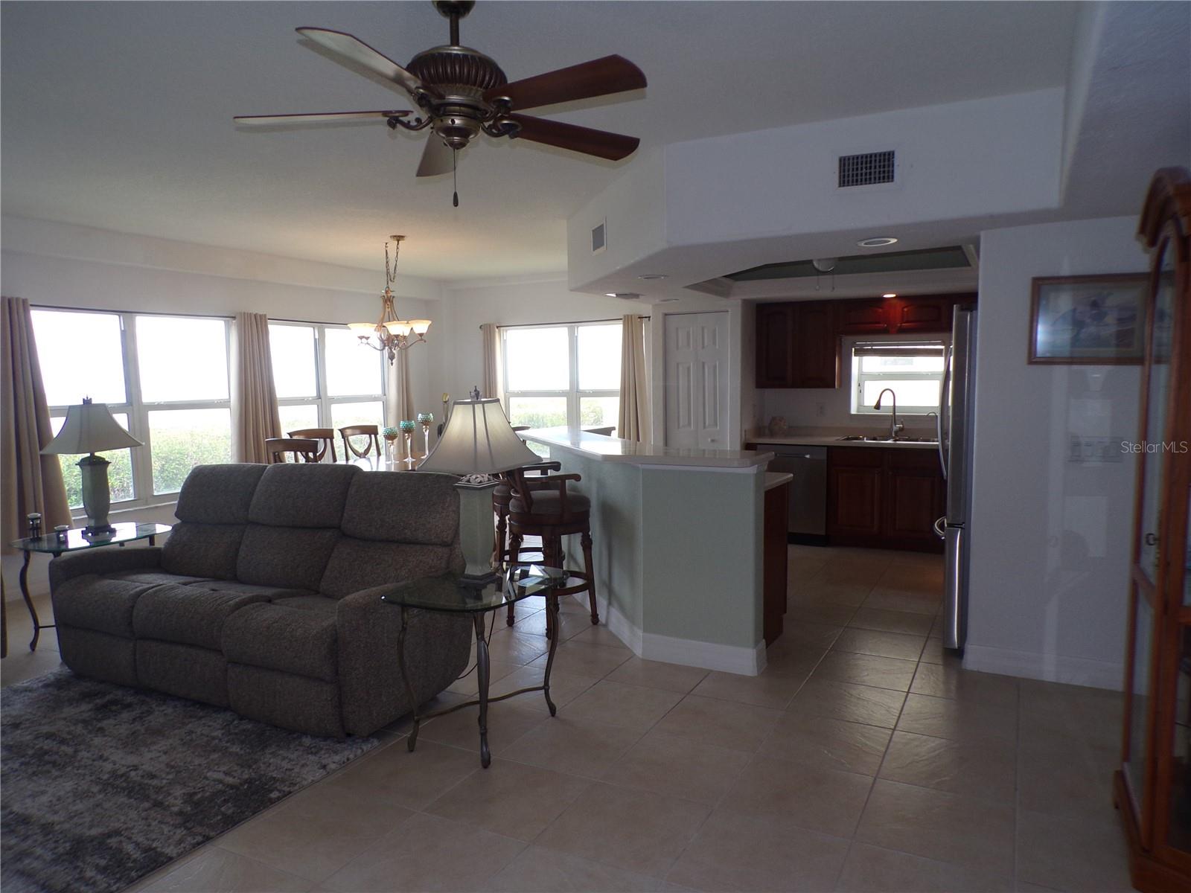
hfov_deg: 71.6
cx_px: 596
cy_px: 446
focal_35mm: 24
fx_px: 826
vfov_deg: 56.8
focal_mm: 4.3
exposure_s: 1/34
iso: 80
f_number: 4.3
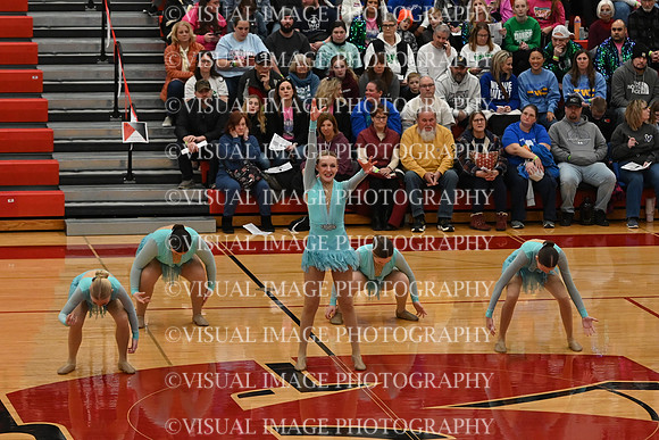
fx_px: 2600
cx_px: 330
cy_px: 220
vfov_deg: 9.7
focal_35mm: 142
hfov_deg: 14.4
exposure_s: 1/400
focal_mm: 95
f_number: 4
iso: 5000
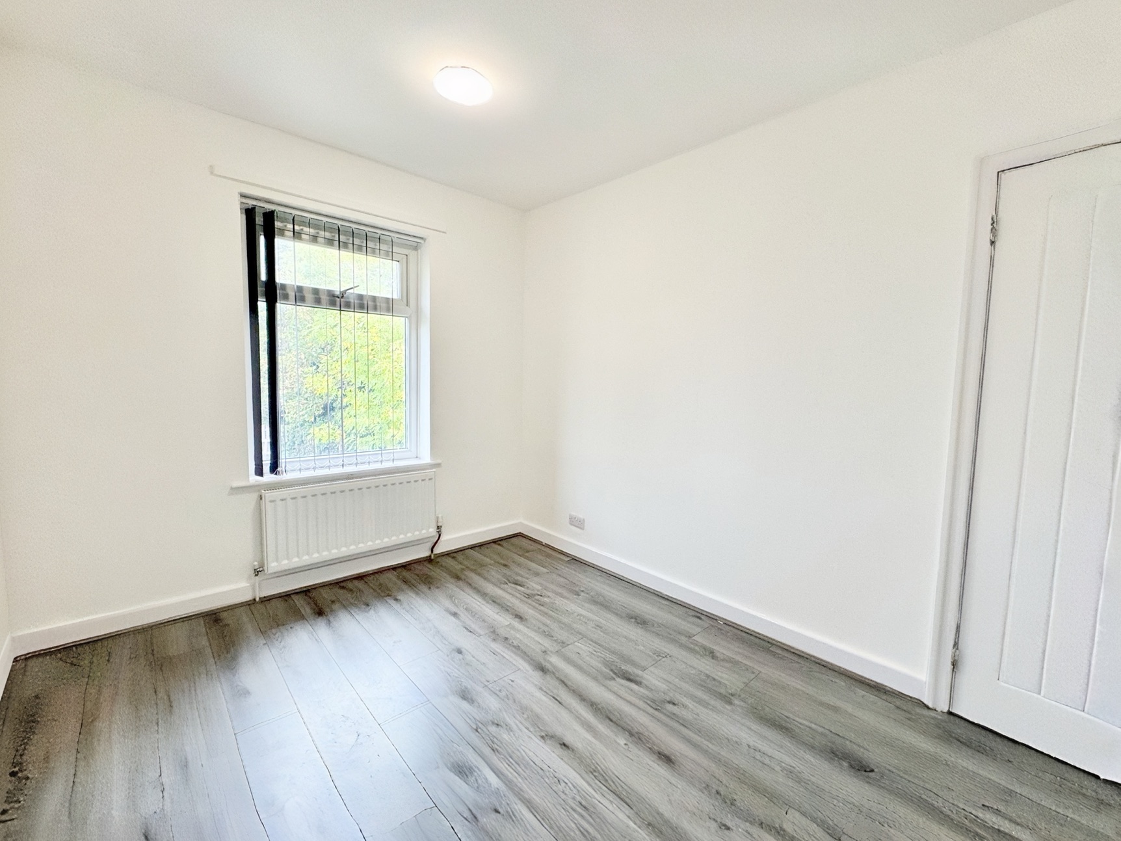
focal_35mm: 14
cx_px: 560
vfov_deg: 85.7
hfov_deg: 102.1
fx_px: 453
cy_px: 420
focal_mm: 2.22
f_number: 2.2
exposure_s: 1/100
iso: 125
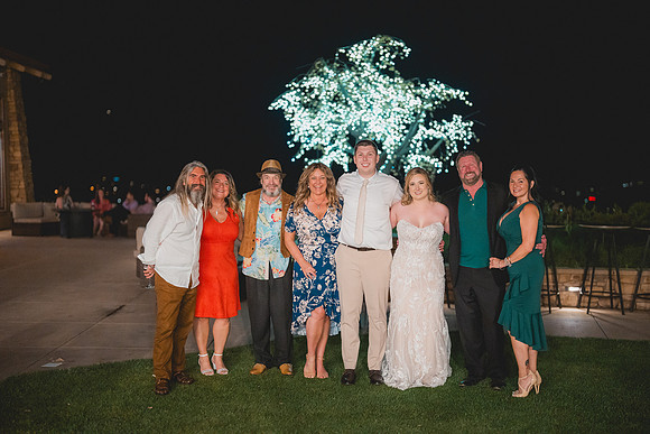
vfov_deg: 27.0
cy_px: 217
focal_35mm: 50
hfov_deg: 39.6
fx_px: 903
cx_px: 325
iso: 4000
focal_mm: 50
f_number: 1.2
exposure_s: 1/200
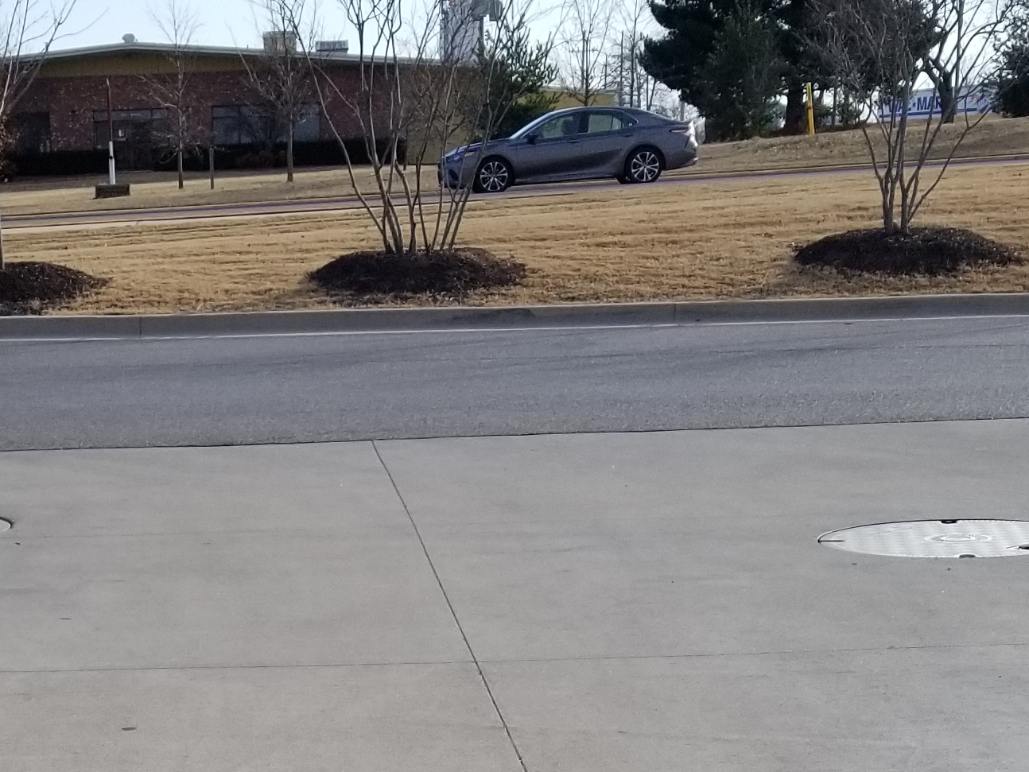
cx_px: 134
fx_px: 2408
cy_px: 1110
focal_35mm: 81
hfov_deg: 23.6
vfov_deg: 16.8
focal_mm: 4.3
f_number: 1.7
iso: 50
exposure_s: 1/1696
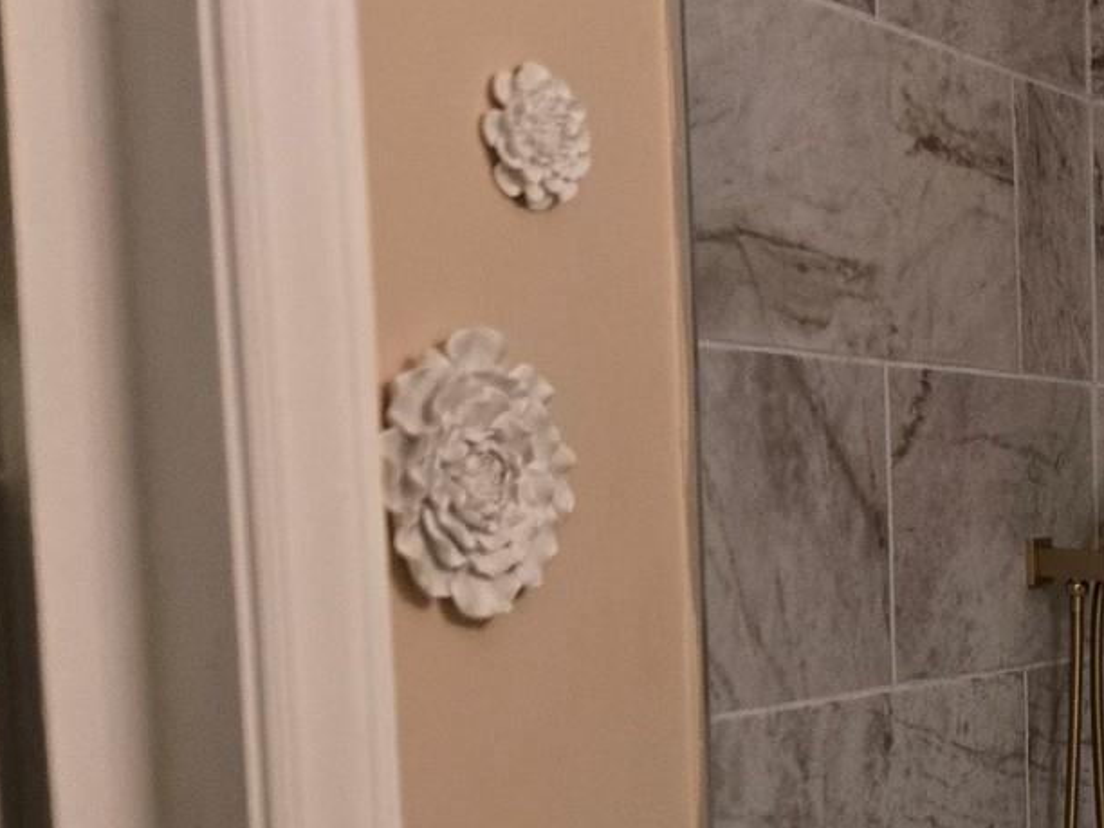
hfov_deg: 20.4
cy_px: 830
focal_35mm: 77
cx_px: 1808
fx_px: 2456
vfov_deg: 18.6
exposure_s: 1/120
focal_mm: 5.4
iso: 200
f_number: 1.8
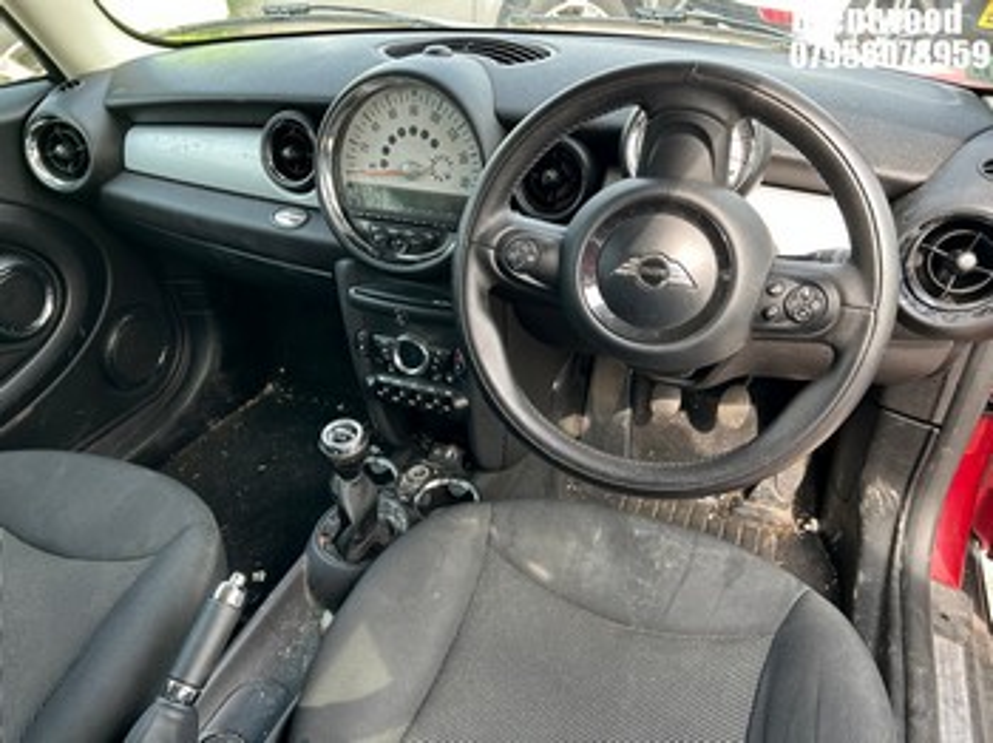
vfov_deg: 53.0
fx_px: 745
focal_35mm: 26
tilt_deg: -33.5
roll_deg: +2.9
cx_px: 496
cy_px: 372
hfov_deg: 67.3
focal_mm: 5.7
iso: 40
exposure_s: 1/121
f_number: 1.5
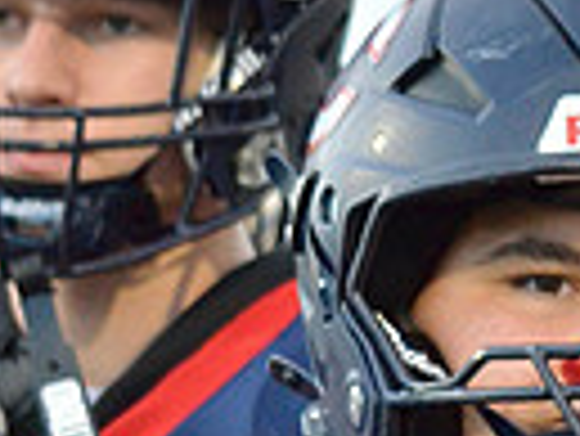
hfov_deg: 5.8
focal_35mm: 342
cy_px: 930
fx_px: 5736
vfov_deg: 4.3
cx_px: 584
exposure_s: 1/500
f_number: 4.5
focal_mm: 68
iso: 3600
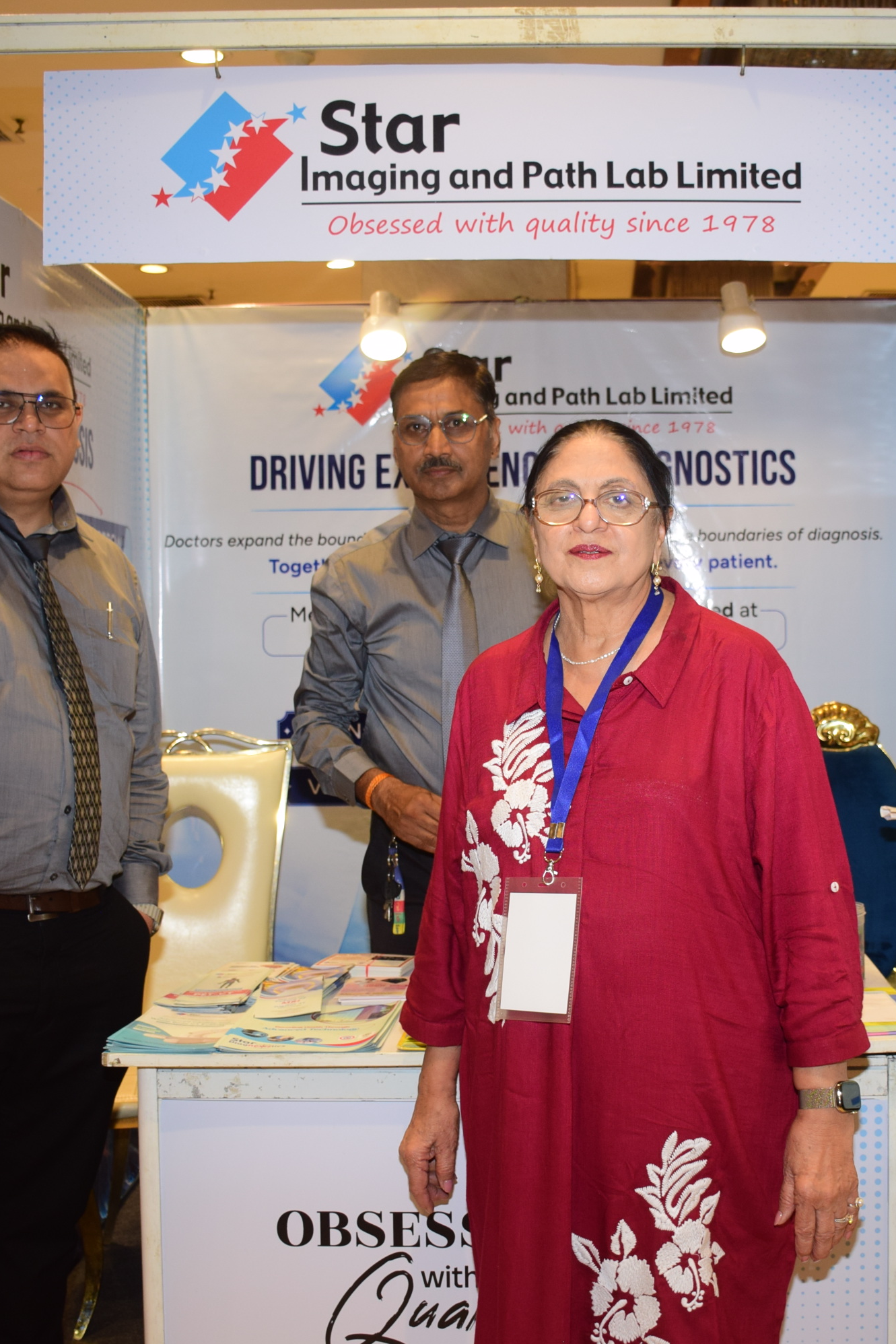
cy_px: 673
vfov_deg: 43.6
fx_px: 1680
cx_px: 628
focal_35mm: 45
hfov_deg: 29.6
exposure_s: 1/125
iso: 320
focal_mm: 20
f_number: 3.5
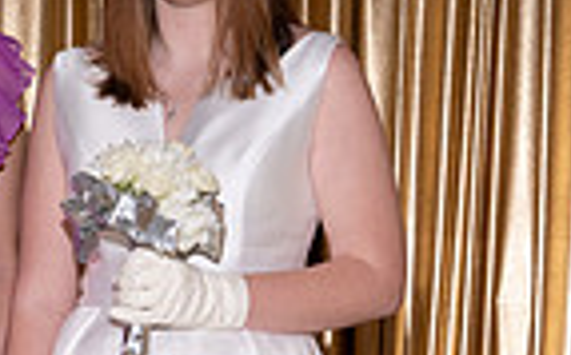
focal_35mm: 141
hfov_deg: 14.7
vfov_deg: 9.1
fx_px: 2192
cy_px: 459
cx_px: 104
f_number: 5.6
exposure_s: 1/160
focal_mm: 44
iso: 800
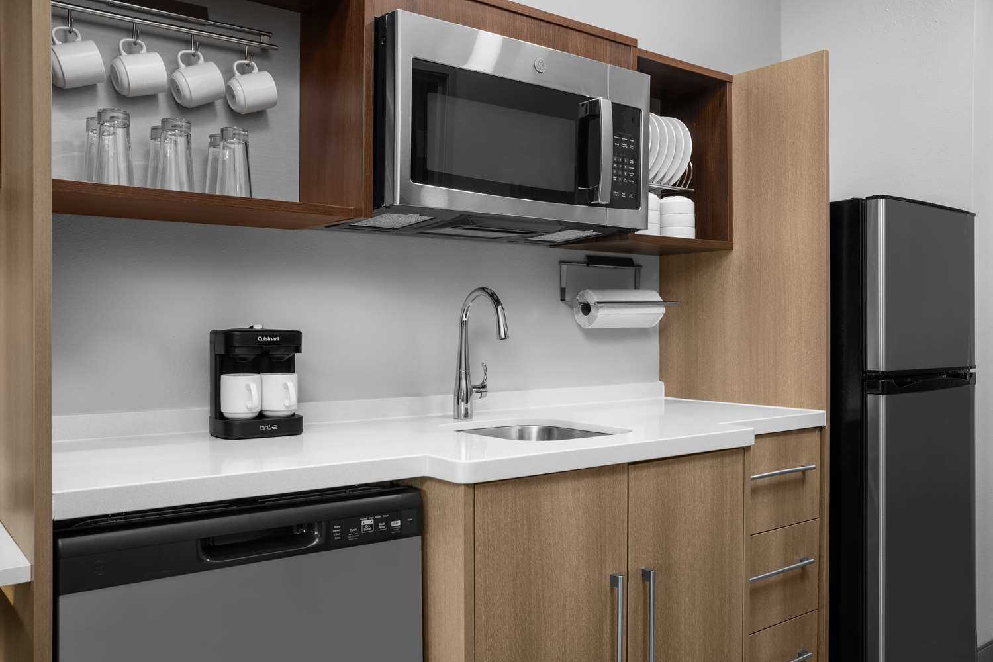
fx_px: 841
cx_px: 496
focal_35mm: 30
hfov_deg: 61.1
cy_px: 331
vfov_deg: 43.0
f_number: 11
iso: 400
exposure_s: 1/13
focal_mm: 30.5
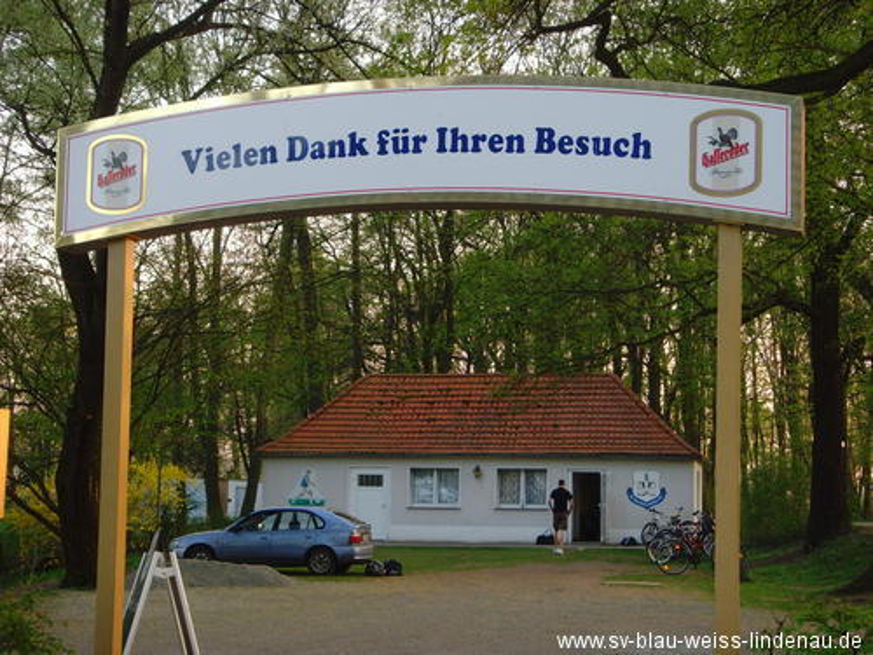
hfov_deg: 27.8
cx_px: 436
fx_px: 1765
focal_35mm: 70
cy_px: 328
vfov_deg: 21.0
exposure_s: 1/90
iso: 160
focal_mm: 11.8
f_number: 4.1
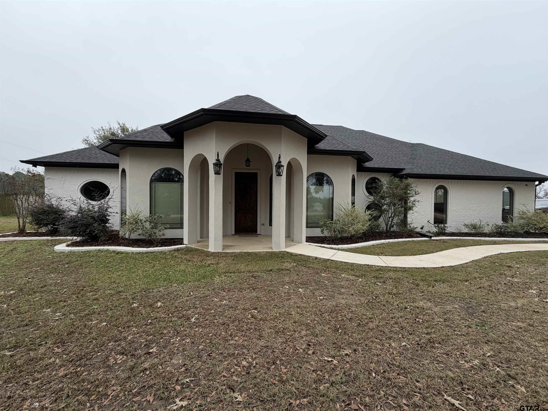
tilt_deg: -1.0
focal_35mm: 14
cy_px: 206
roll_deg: +0.1
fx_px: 222
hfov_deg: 102.1
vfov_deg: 85.7
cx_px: 274
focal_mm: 2.22
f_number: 2.2
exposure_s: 1/554
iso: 40
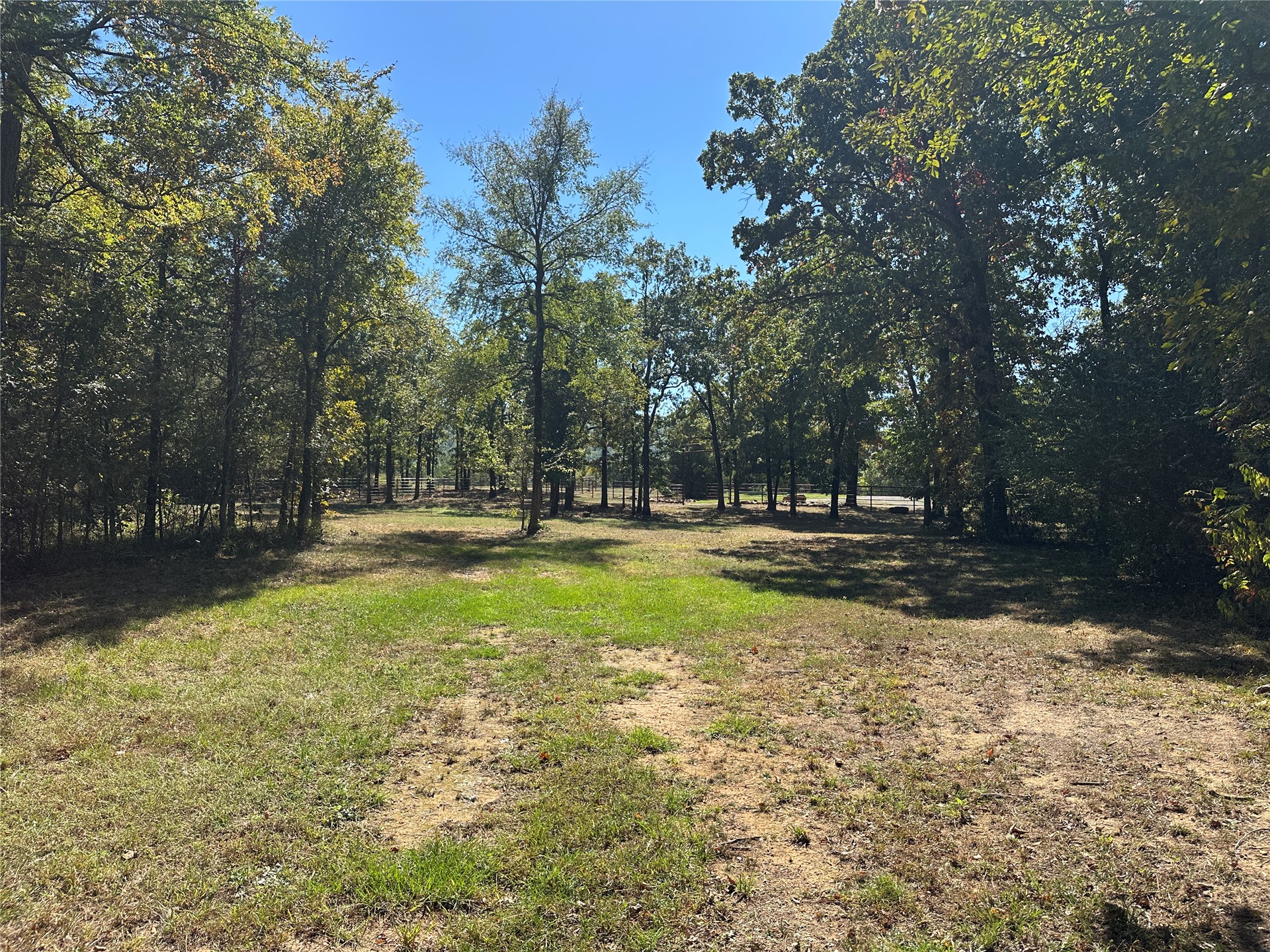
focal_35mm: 24
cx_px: 635
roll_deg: +1.0
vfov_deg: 56.8
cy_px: 476
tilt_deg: +2.2
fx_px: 881
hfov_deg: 71.6
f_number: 1.78
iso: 80
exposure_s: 1/2660
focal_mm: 6.86
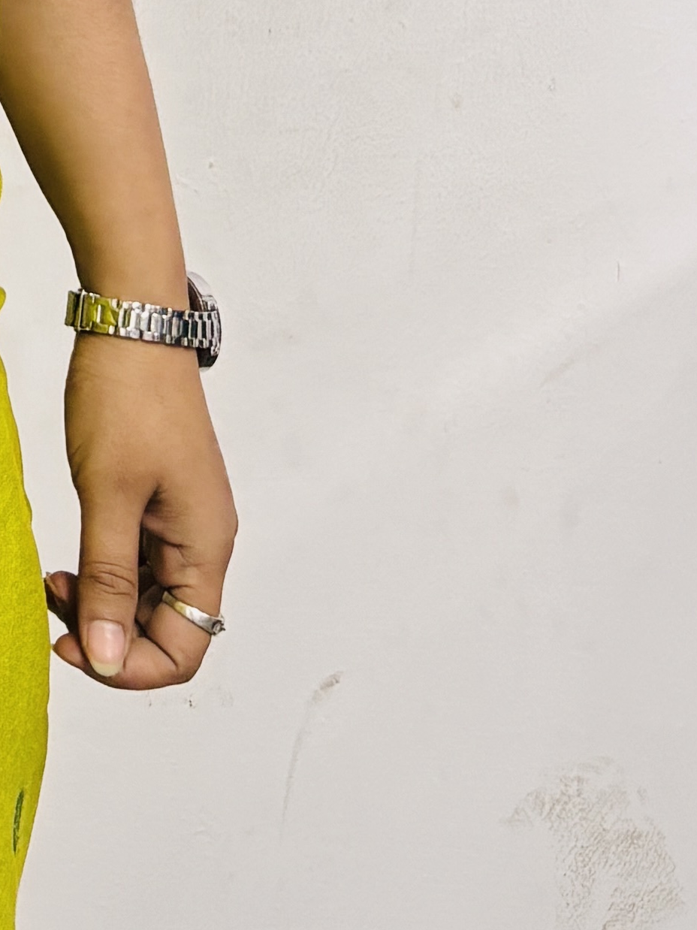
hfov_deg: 11.4
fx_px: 3223
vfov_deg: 13.9
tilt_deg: -5.1
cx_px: -581
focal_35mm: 120
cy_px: -914
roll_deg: -0.2
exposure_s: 1/50
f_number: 1.6
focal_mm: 5.96
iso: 100
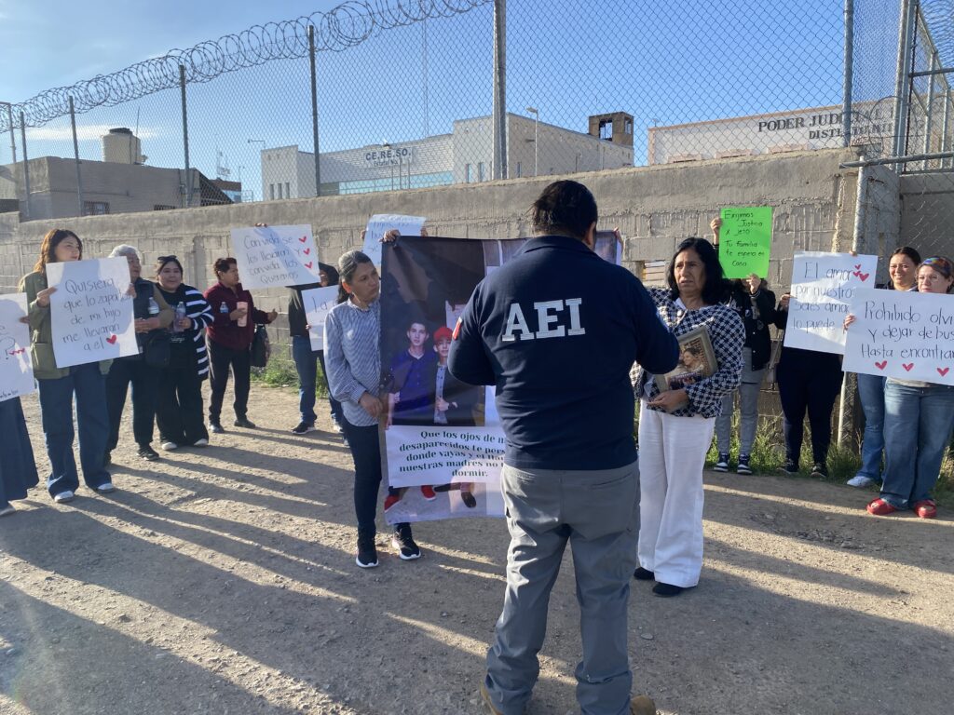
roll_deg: +0.5
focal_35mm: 26
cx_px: 477
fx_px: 717
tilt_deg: -7.4
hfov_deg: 67.3
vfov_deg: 53.1
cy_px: 358
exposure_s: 1/1258
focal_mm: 4.25
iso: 32
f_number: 1.8
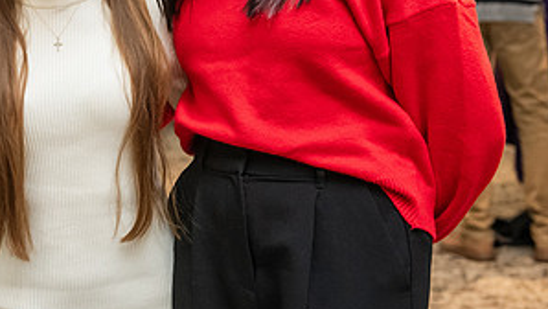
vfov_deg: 11.4
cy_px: 12
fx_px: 1541
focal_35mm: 106
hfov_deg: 19.8
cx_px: 55
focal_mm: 52
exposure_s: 1/160
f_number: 3.5
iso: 2500
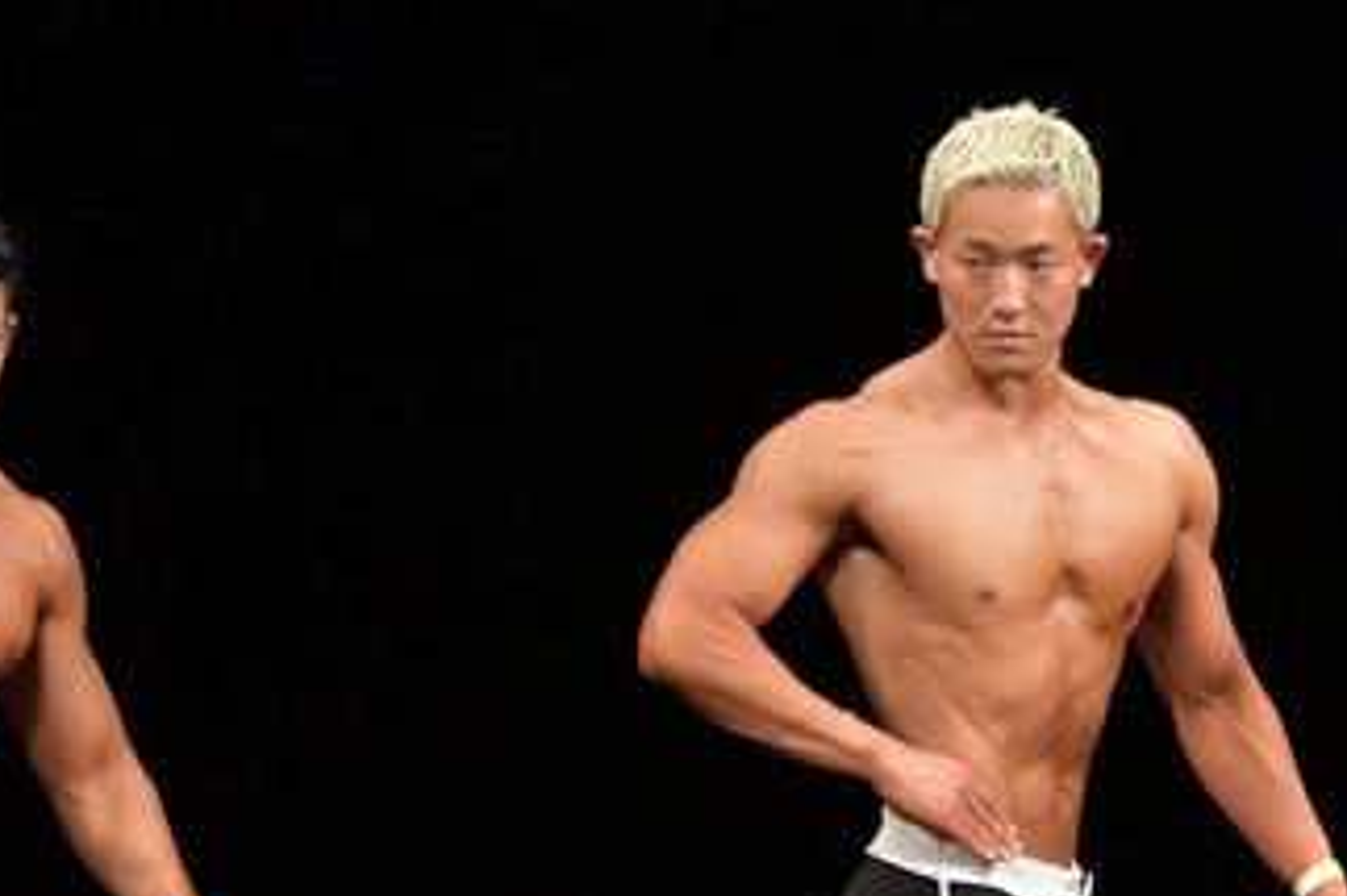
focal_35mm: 576
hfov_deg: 3.6
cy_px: 1034
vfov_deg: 2.4
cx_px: 1453
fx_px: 21540
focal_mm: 160
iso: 3200
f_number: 5.6
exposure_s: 1/400
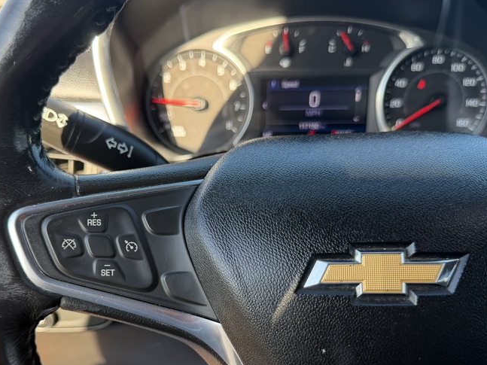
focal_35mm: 38
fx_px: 535
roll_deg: -2.4
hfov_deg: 48.7
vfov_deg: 37.1
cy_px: 258
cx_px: 194
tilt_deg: -24.9
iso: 100
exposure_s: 1/185
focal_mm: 6.76
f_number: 1.78
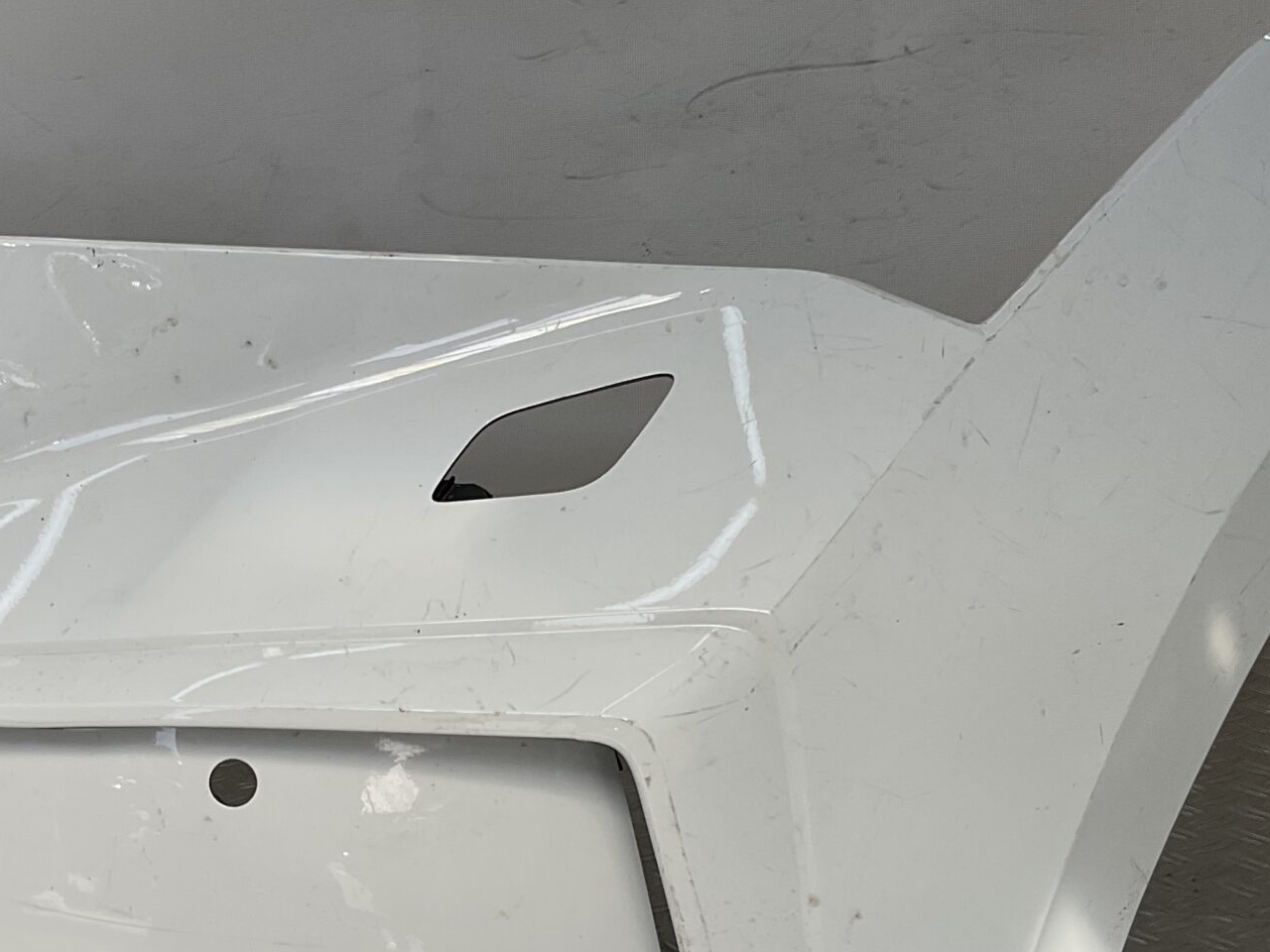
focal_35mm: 58
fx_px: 2128
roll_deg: +5.1
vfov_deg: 24.9
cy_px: 720
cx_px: 343
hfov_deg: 32.7
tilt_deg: -19.4
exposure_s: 1/1076
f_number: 1.8
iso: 16
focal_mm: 3
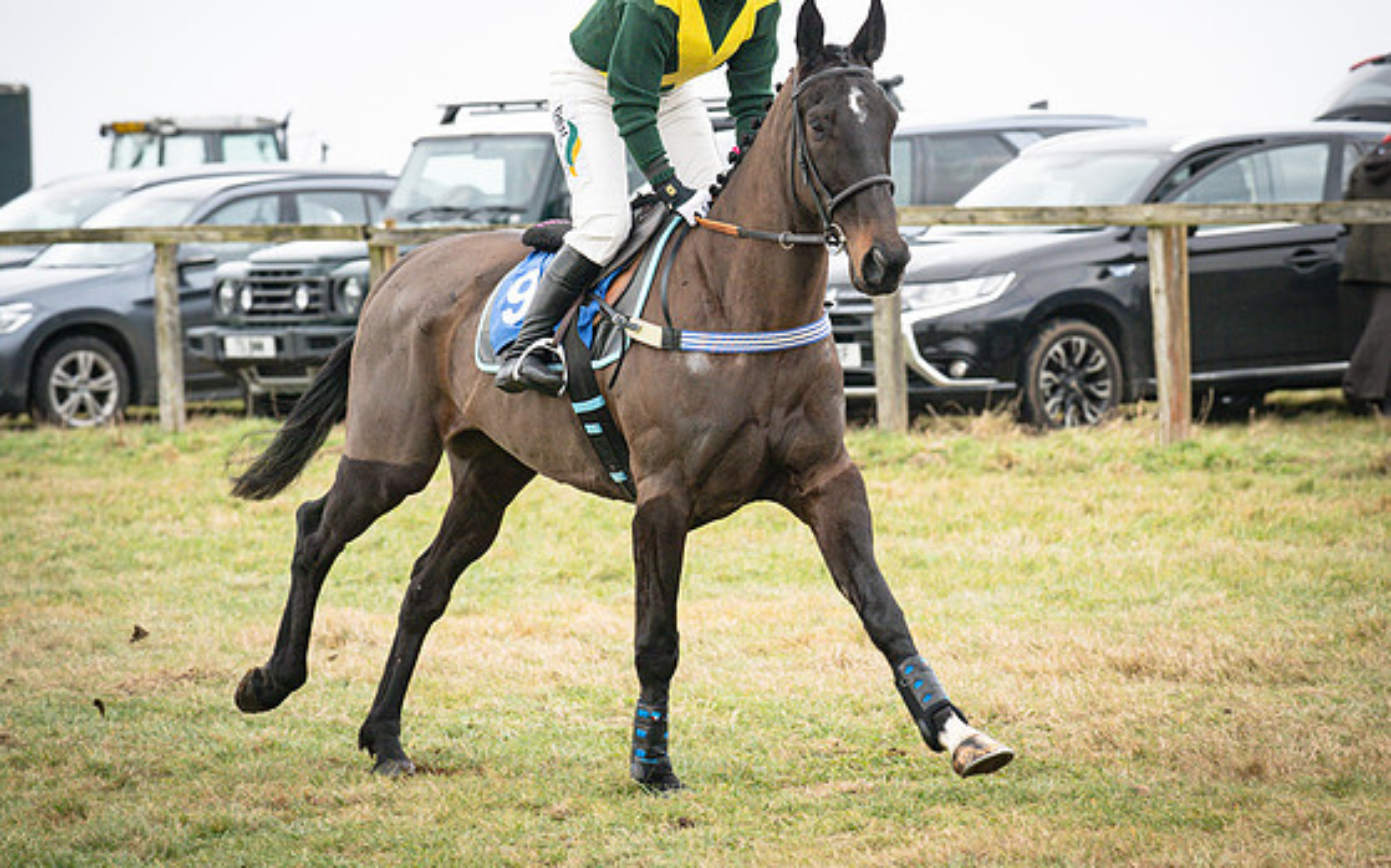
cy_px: 278
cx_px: 760
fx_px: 8413
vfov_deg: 5.9
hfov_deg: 9.5
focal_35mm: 222
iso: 500
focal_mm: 135
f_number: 4.5
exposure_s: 1/1000
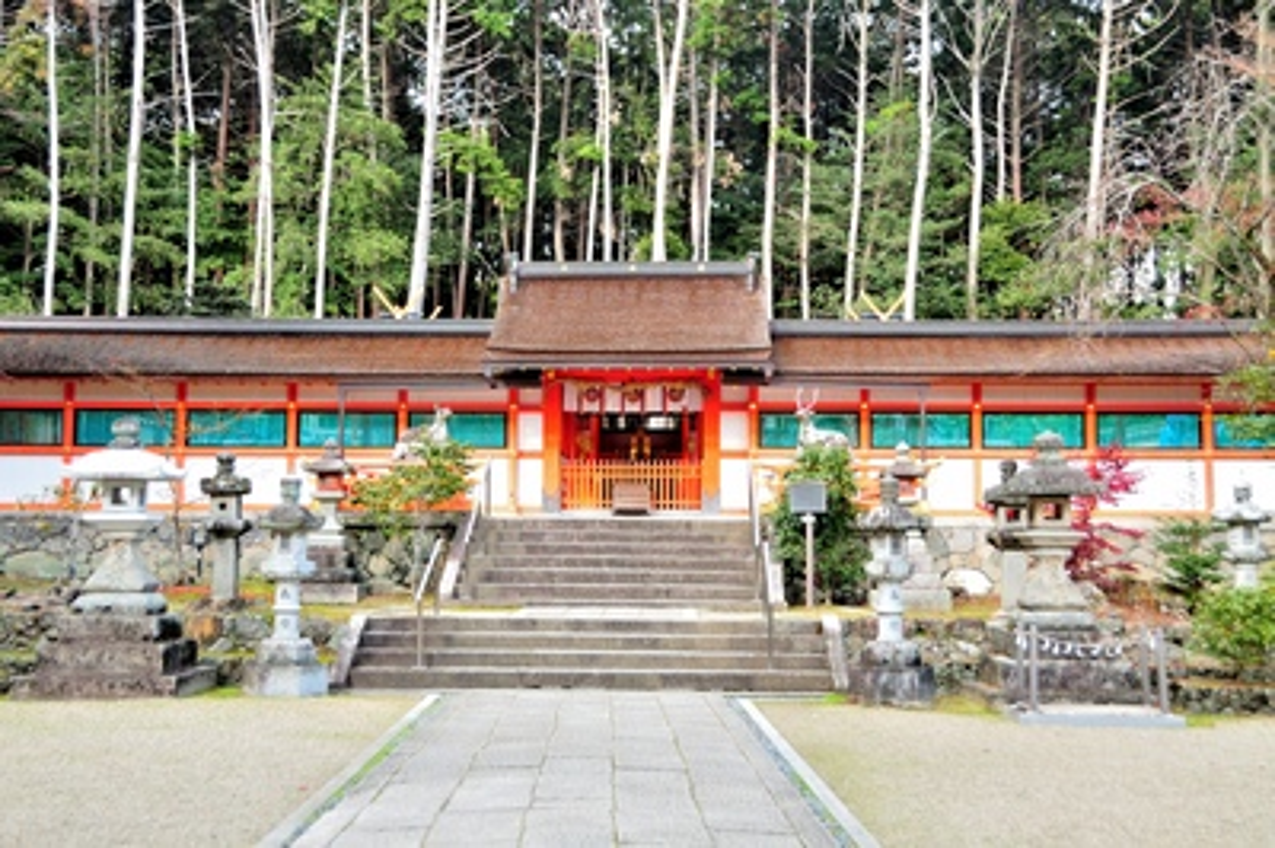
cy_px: 424
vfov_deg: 28.0
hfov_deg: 41.1
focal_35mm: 48
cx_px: 638
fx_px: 1699
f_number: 4
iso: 250
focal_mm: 32
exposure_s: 1/60
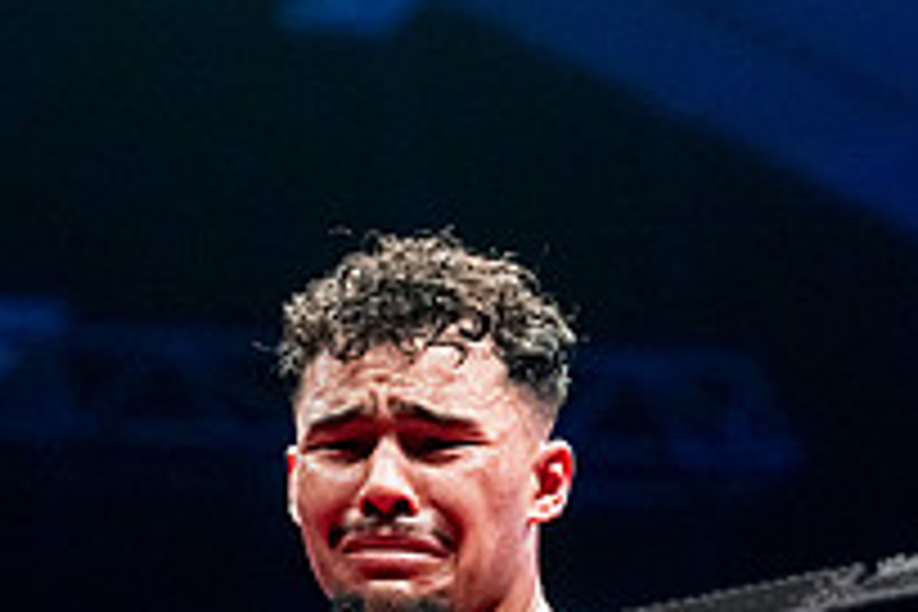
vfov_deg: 6.9
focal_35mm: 199
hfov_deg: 10.3
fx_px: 5074
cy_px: 740
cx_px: 364
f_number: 2.8
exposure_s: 1/1000
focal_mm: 70
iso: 4000
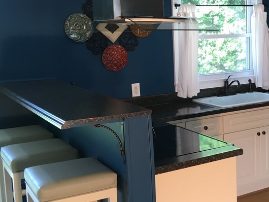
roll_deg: +1.3
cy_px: 94
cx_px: 219
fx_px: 435
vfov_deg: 26.1
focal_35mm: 56
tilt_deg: -8.6
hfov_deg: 33.2
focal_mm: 4.15
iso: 32
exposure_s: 1/30
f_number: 2.2
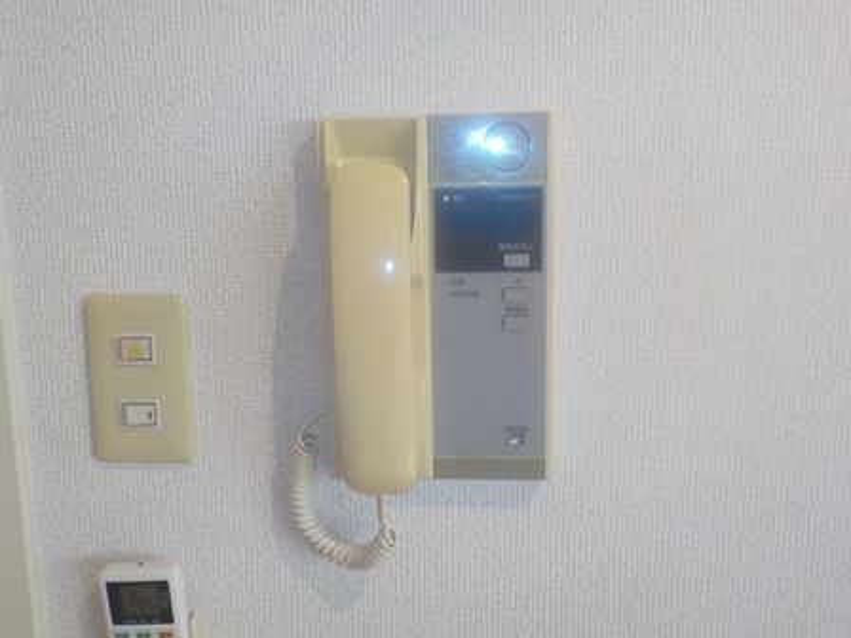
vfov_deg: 46.8
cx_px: 426
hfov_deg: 60.0
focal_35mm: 30
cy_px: 319
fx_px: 738
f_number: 3.3
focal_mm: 4.1
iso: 140
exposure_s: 1/30
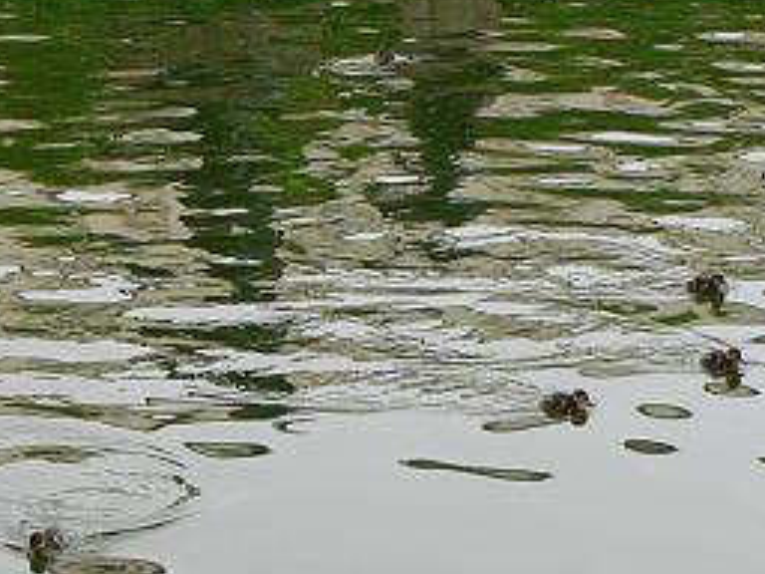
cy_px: 469
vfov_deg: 9.7
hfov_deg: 12.8
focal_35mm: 153
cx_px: 128
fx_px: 3381
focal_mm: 8.2
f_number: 2.8
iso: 80
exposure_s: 1/100
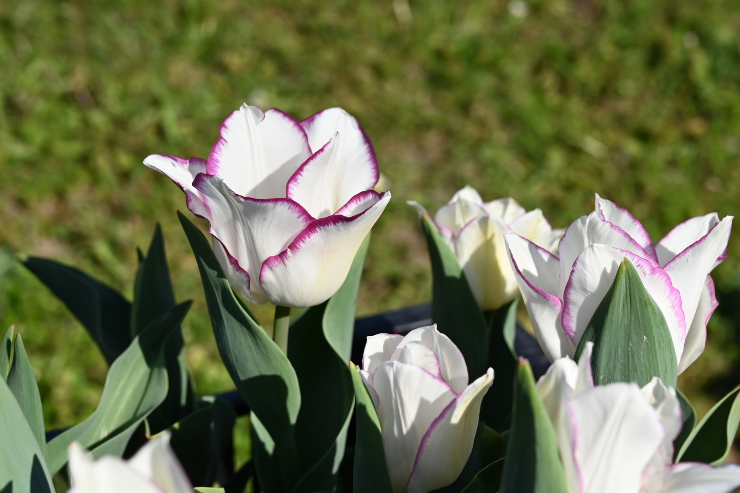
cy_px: 246
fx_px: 1028
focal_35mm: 50
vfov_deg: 27.0
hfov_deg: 39.6
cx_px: 370
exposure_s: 1/2500
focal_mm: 50
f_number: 8
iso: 640
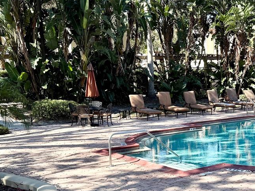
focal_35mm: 59
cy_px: 167
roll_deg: +0.6
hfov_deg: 31.6
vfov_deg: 24.2
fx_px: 435
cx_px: 215
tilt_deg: -12.4
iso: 100
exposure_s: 1/2053
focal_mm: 6.76
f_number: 1.78
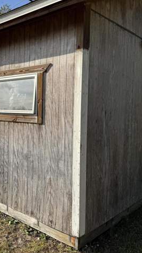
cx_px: 51
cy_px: 119
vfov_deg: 56.6
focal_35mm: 35
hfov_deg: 33.5
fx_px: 234
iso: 80
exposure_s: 1/4049
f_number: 1.78
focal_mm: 6.76
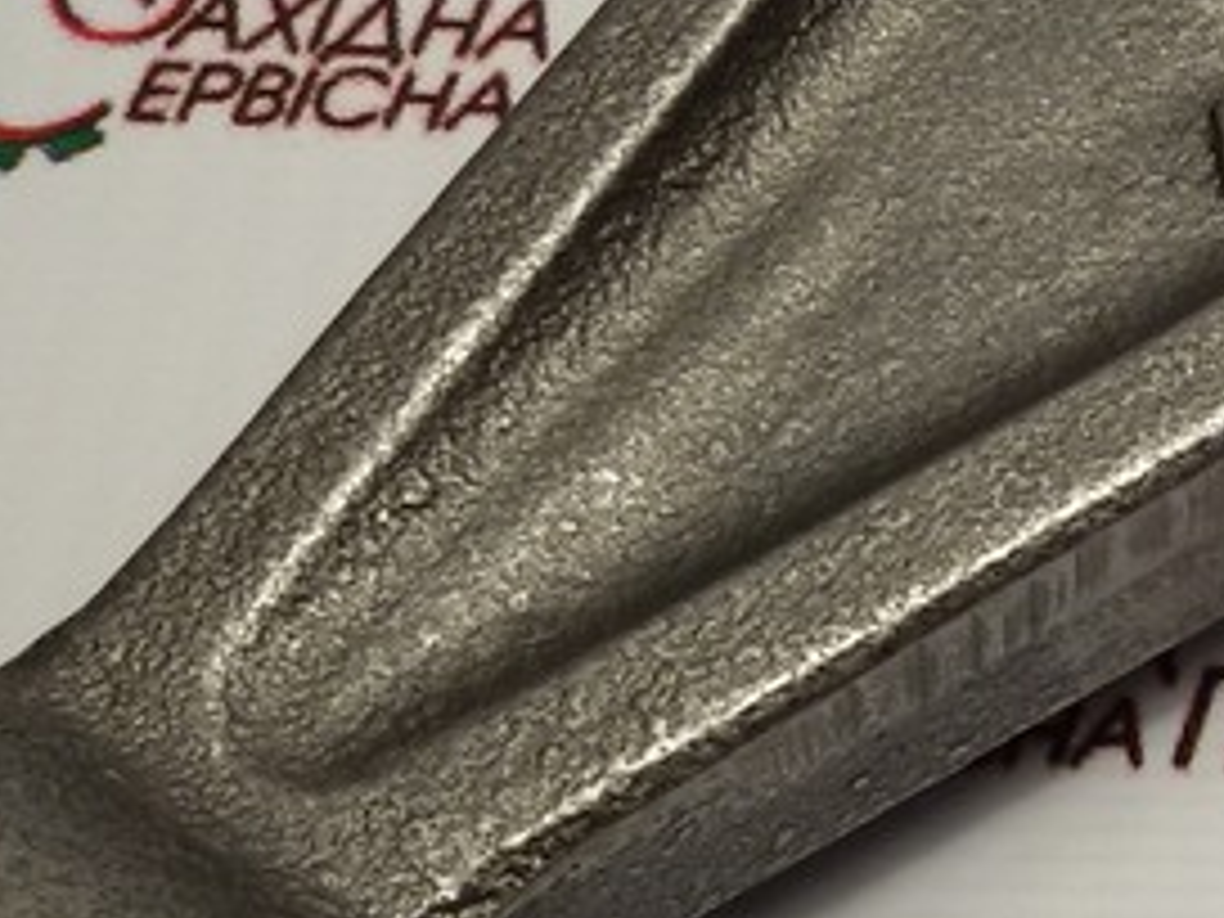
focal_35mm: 114
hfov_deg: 16.1
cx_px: 1706
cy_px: 126
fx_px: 4031
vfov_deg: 12.9
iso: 40
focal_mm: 2.93
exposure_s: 1/103
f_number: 2.4
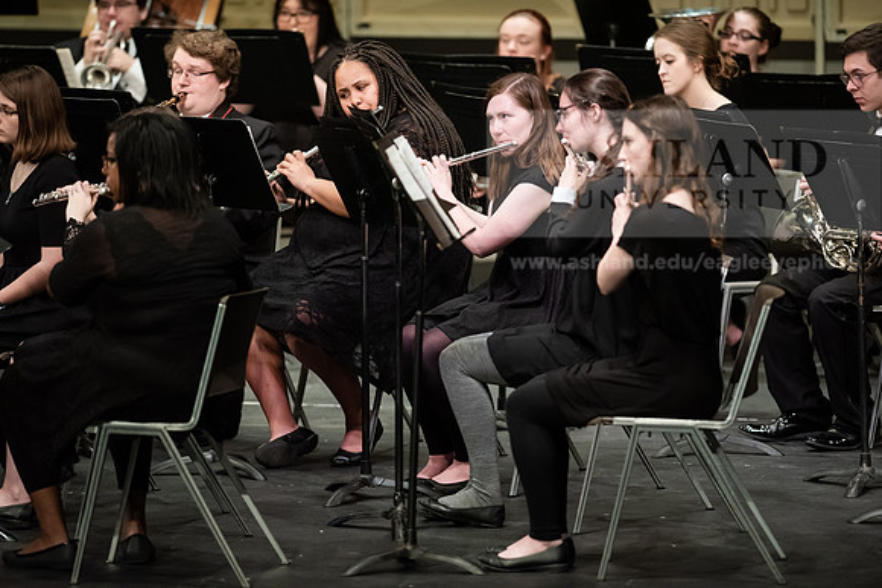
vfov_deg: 4.6
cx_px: 441
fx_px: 7351
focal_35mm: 300
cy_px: 294
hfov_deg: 6.9
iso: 3200
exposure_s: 1/250
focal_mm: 300
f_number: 3.2
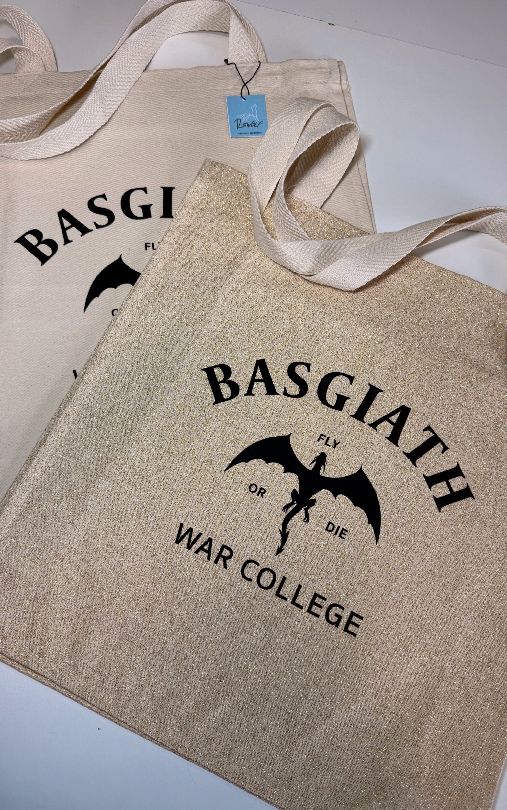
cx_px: 244
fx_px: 575
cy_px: 411
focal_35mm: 26
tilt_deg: -73.4
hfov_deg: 47.6
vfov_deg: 70.4
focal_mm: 6.76
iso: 64
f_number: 1.78
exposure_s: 1/184
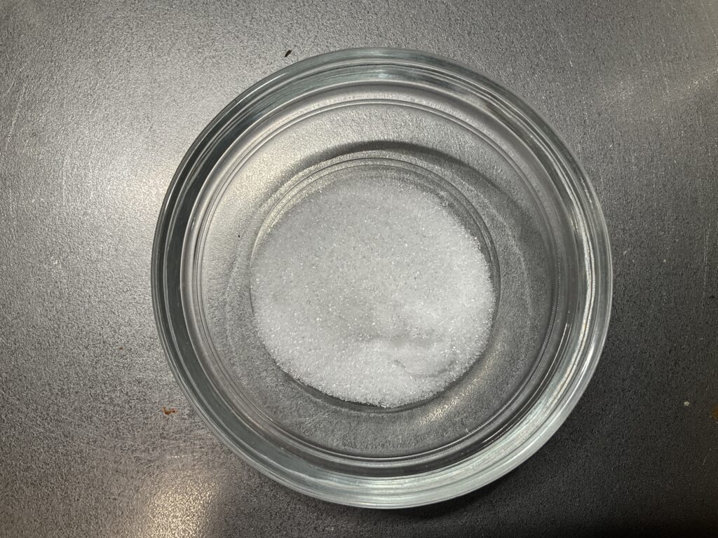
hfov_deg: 61.7
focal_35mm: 29
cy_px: 269
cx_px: 359
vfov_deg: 48.2
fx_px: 602
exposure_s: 1/50
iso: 50
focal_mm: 3
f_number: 1.8
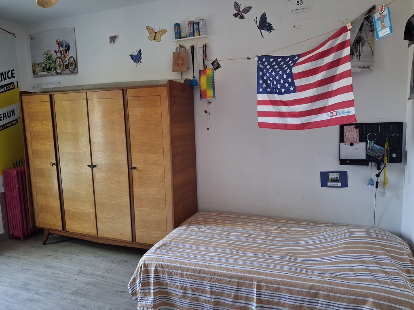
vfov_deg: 51.4
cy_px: 155
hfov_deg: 65.3
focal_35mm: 27
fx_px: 323
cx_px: 207
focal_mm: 4
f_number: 1.8
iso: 400
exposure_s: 1/50
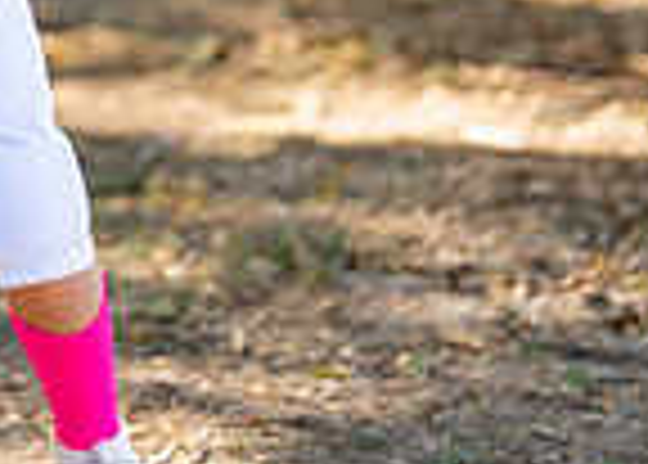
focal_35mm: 229
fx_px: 4216
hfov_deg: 8.7
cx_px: -192
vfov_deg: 6.2
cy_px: -237
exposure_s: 1/1600
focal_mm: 50
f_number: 1.2
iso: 100
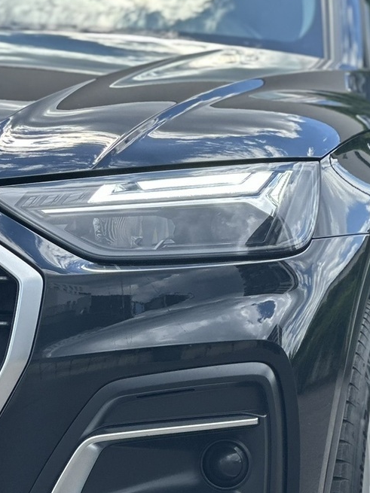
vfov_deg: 10.5
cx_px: 287
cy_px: 254
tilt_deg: +0.5
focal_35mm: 188
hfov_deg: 7.9
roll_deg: +0.4
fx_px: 2680
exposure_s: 1/296
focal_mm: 9
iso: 25
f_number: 2.8
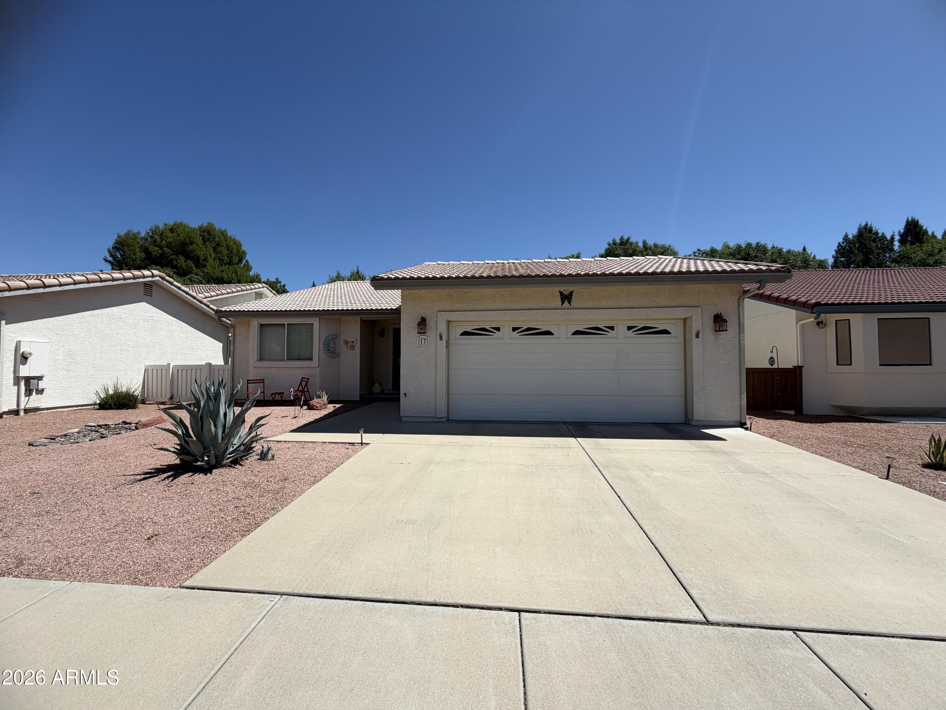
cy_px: 355
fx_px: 383
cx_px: 473
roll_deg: +0.3
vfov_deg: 85.7
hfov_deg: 102.1
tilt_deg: +3.5
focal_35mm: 14
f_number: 2.2
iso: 20
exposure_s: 1/1068
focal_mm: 2.22
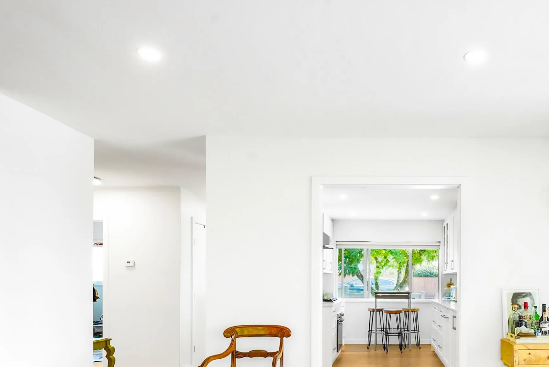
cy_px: 306
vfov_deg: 47.8
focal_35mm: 25
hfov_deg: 67.0
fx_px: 381
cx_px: 412
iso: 500
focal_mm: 14
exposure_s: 1/100
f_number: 10
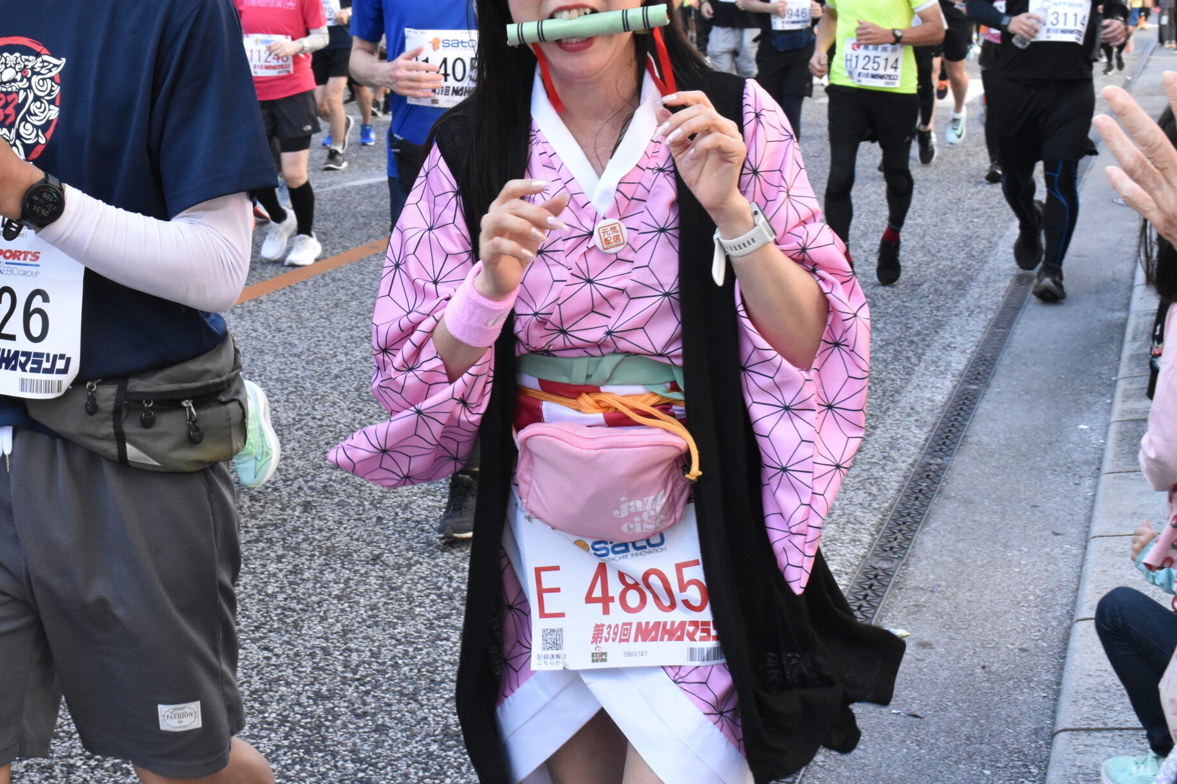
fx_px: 1853
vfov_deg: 23.8
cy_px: 281
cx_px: 447
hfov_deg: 35.1
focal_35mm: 57
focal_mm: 27
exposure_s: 1/400
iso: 2500
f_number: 10
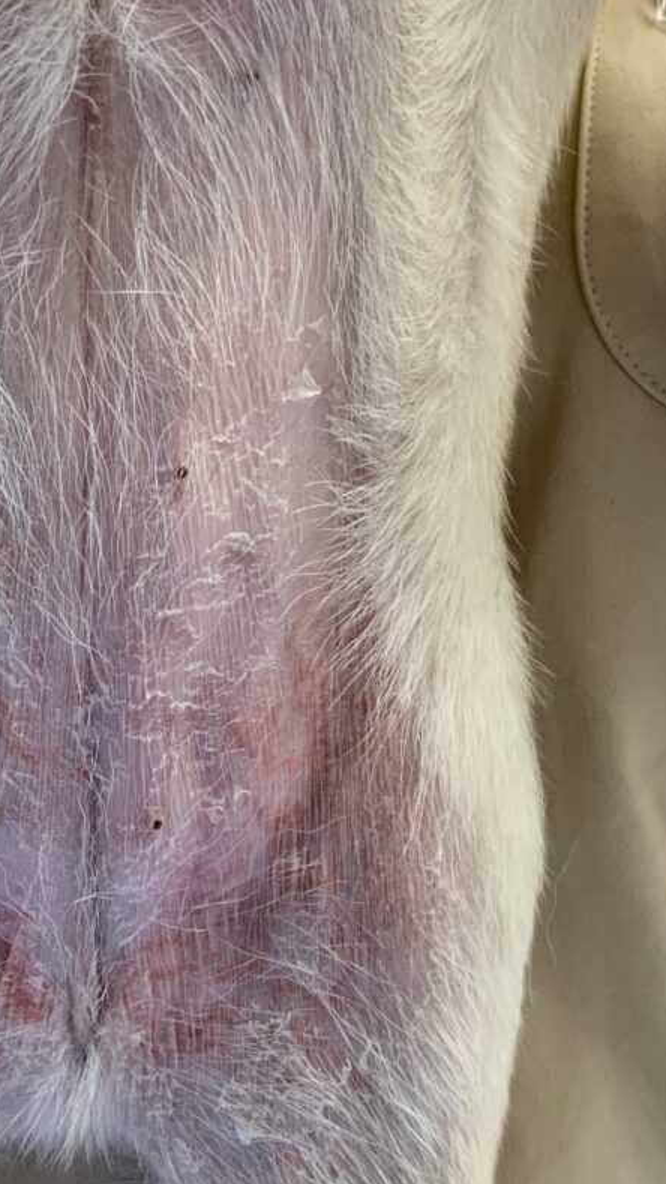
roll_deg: -2.7
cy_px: 636
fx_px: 1287
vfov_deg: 49.4
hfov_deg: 28.4
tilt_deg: -3.5
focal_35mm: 41
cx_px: 136
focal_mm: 3
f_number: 1.8
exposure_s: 1/60
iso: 64
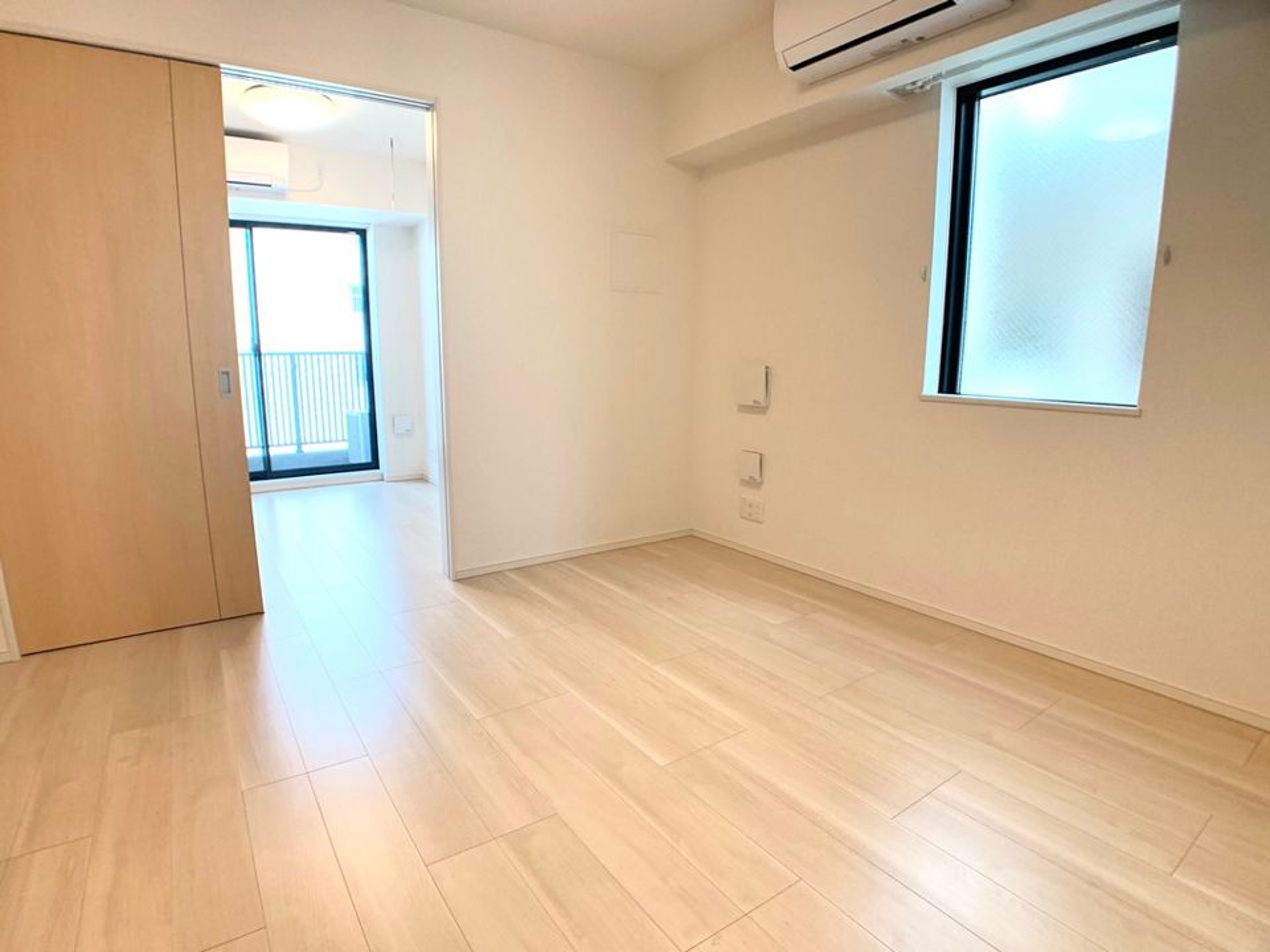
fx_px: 954
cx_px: 635
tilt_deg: -11.6
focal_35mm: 26
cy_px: 476
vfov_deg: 53.1
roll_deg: +0.0
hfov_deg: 67.3
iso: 32
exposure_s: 1/121
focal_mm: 4.25
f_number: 1.8
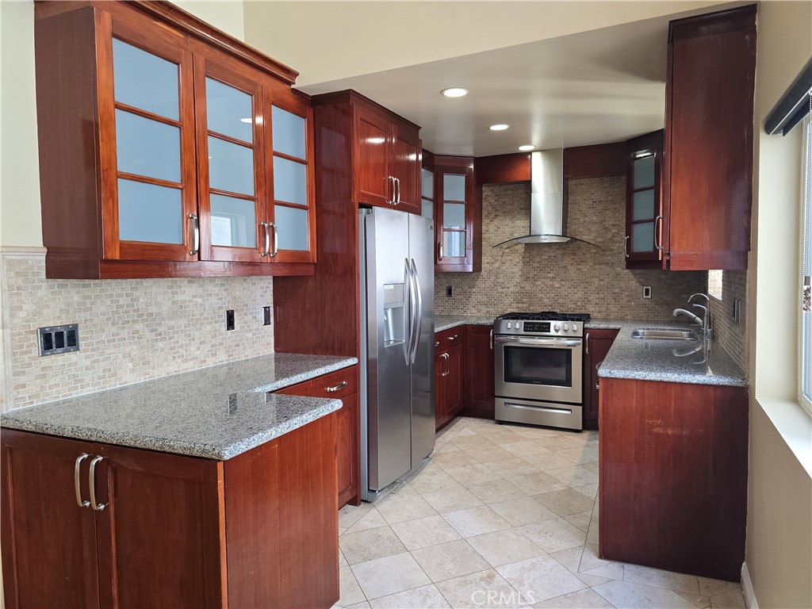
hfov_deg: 73.9
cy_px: 304
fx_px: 540
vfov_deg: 58.9
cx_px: 406
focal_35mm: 23
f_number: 1.7
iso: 200
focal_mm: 6.3
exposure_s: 1/120
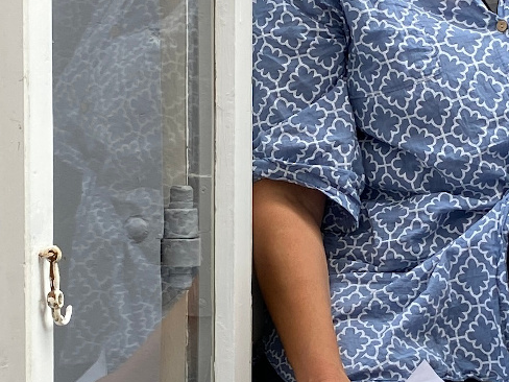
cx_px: 92
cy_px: 30
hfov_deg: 29.5
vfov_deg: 22.3
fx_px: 941
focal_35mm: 64
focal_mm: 4.25
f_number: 1.8
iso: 32
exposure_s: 1/209
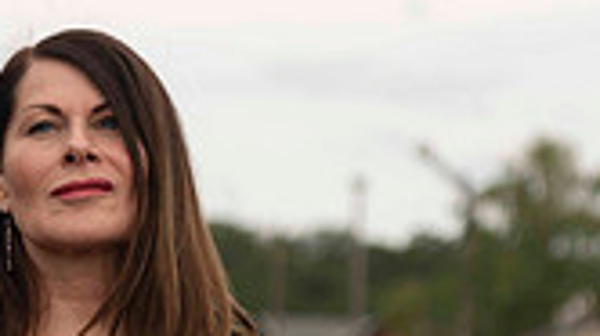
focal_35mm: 323
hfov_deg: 6.6
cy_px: 544
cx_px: -191
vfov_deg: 3.7
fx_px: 5134
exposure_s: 1/1000
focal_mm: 65
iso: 64
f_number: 2.8
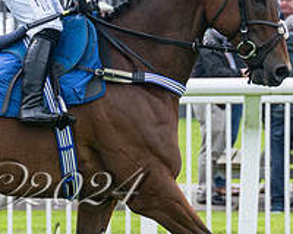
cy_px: 57
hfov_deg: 3.8
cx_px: 89
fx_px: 4449
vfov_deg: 3.0
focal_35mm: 513
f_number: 4
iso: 400
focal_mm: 98
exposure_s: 1/800
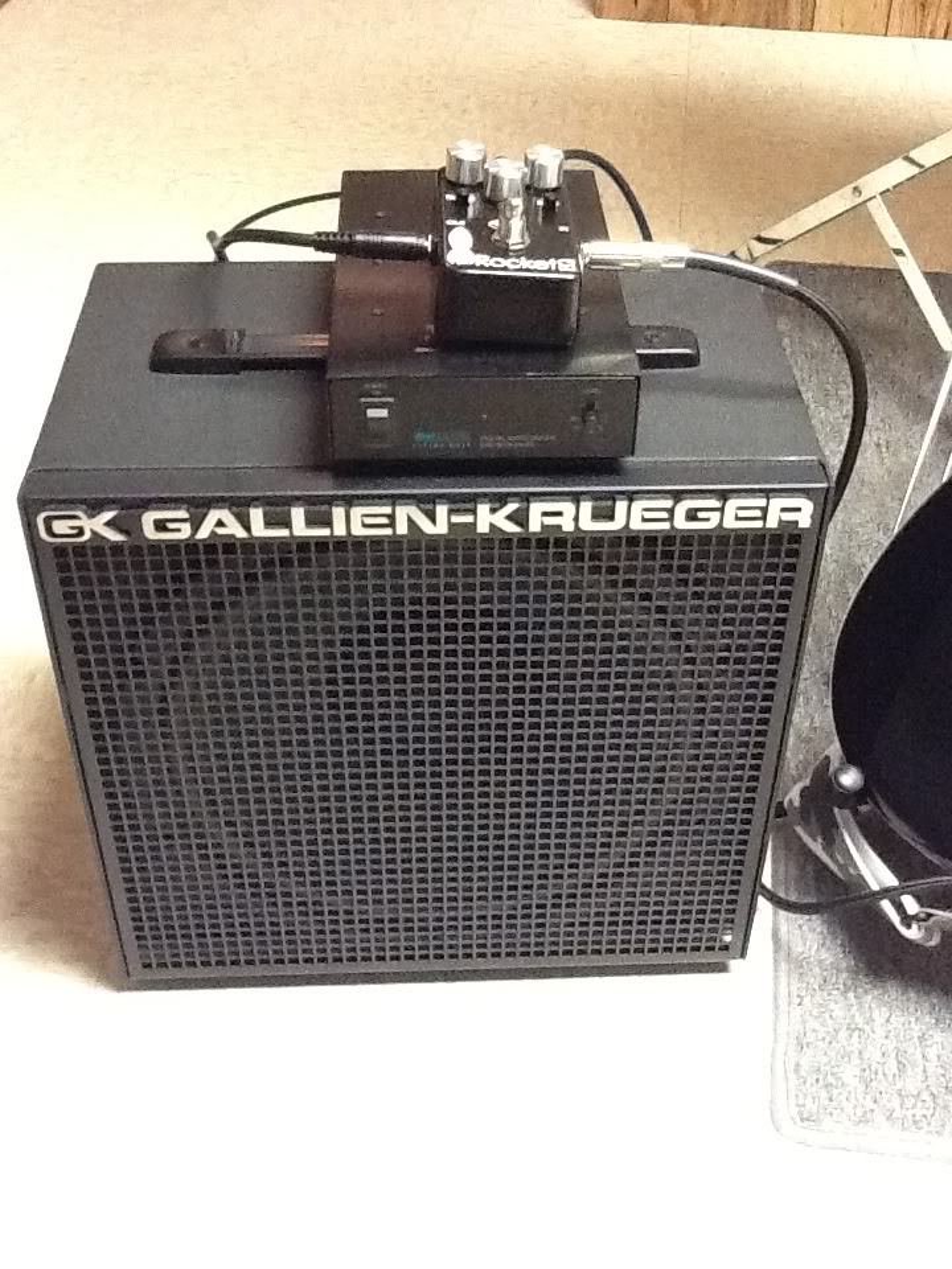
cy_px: 634
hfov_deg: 44.2
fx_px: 1173
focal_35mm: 32
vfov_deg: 56.8
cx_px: 476
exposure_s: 1/24
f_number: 2.4
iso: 400
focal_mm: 2
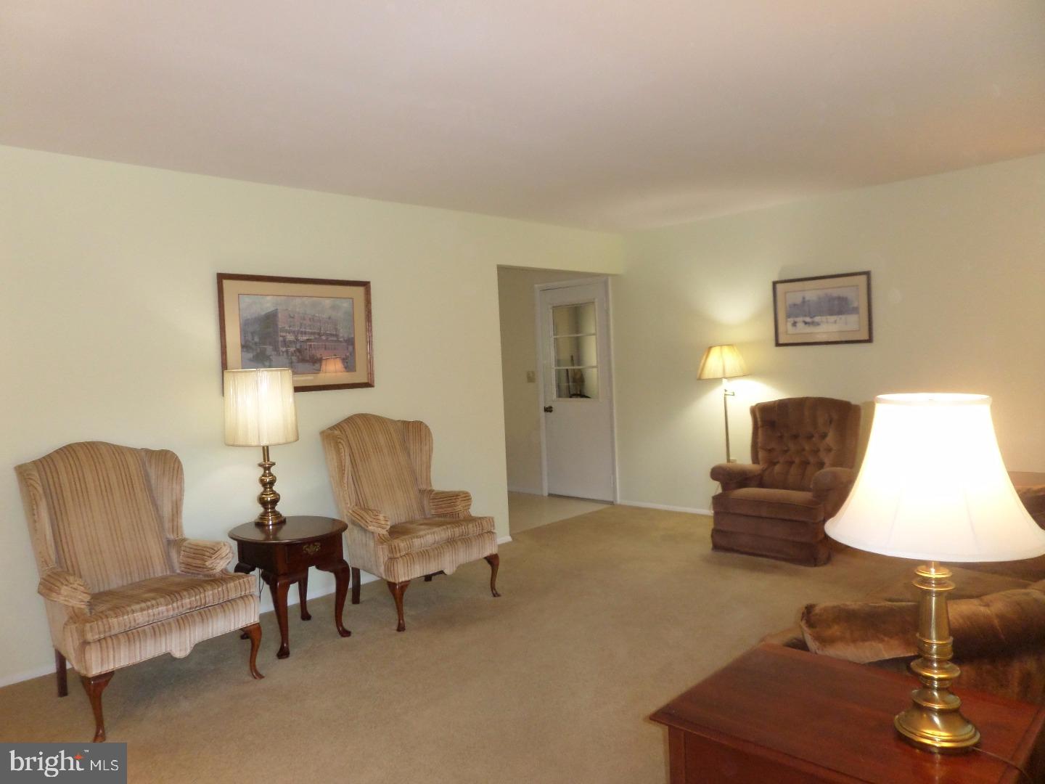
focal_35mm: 24
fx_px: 725
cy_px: 392
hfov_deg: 71.6
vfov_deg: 56.8
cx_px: 522
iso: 200
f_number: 3.1
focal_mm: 4.3
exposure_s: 1/20
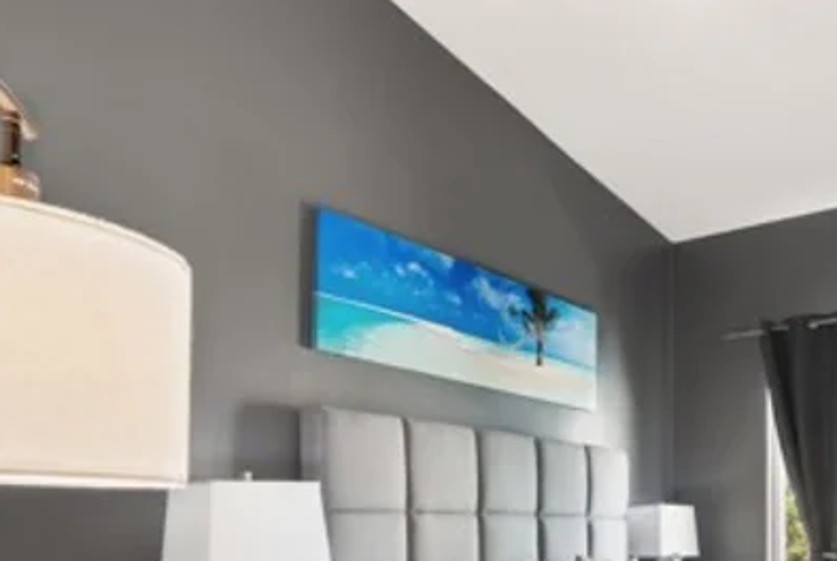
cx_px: 659
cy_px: 533
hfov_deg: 52.5
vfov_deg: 36.0
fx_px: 792
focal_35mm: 34
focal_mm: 16
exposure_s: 1/1.25
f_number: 9
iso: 320
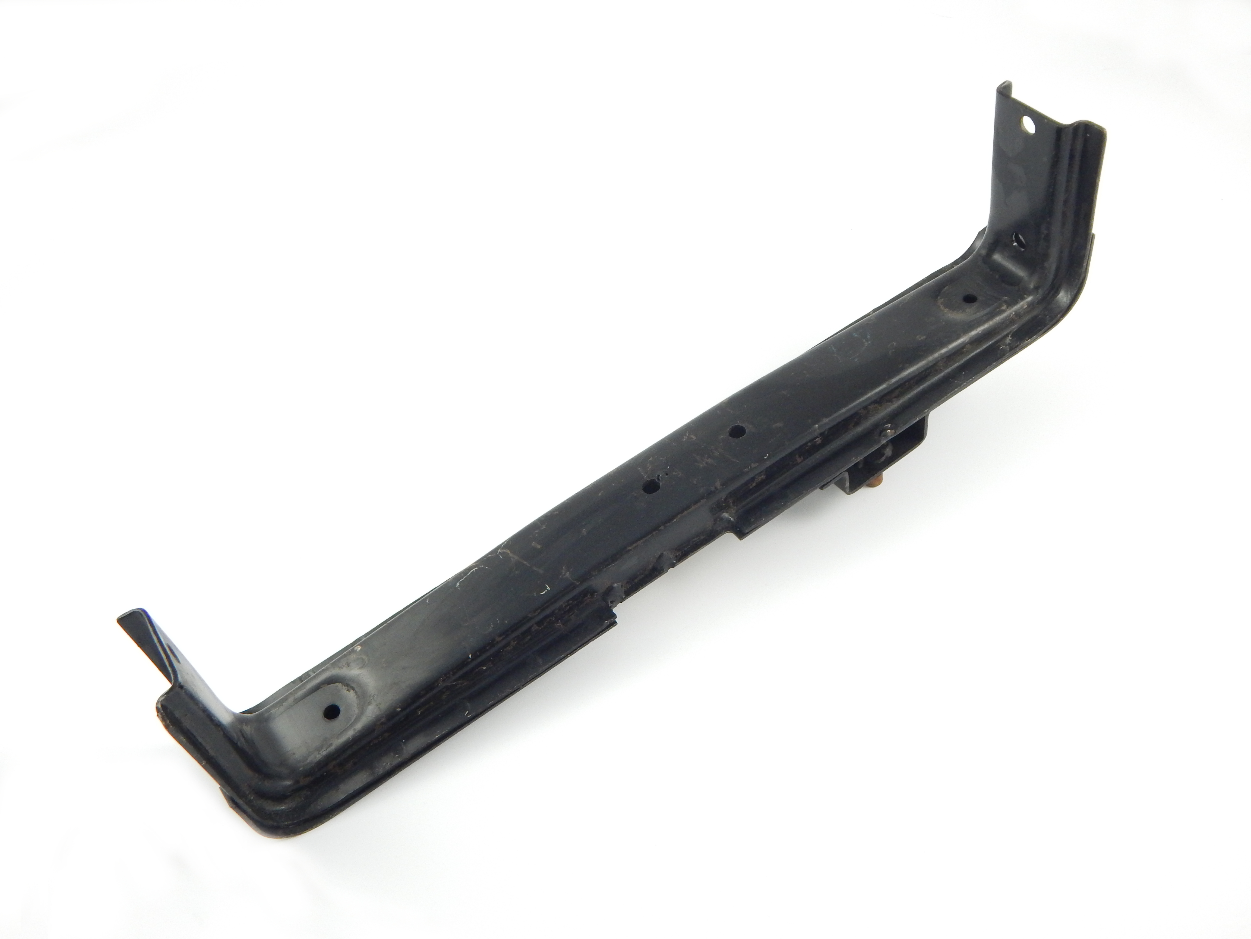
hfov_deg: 54.0
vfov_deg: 41.8
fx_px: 1229
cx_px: 626
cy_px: 470
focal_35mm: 34
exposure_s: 1/80
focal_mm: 6.1
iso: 400
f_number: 3.3
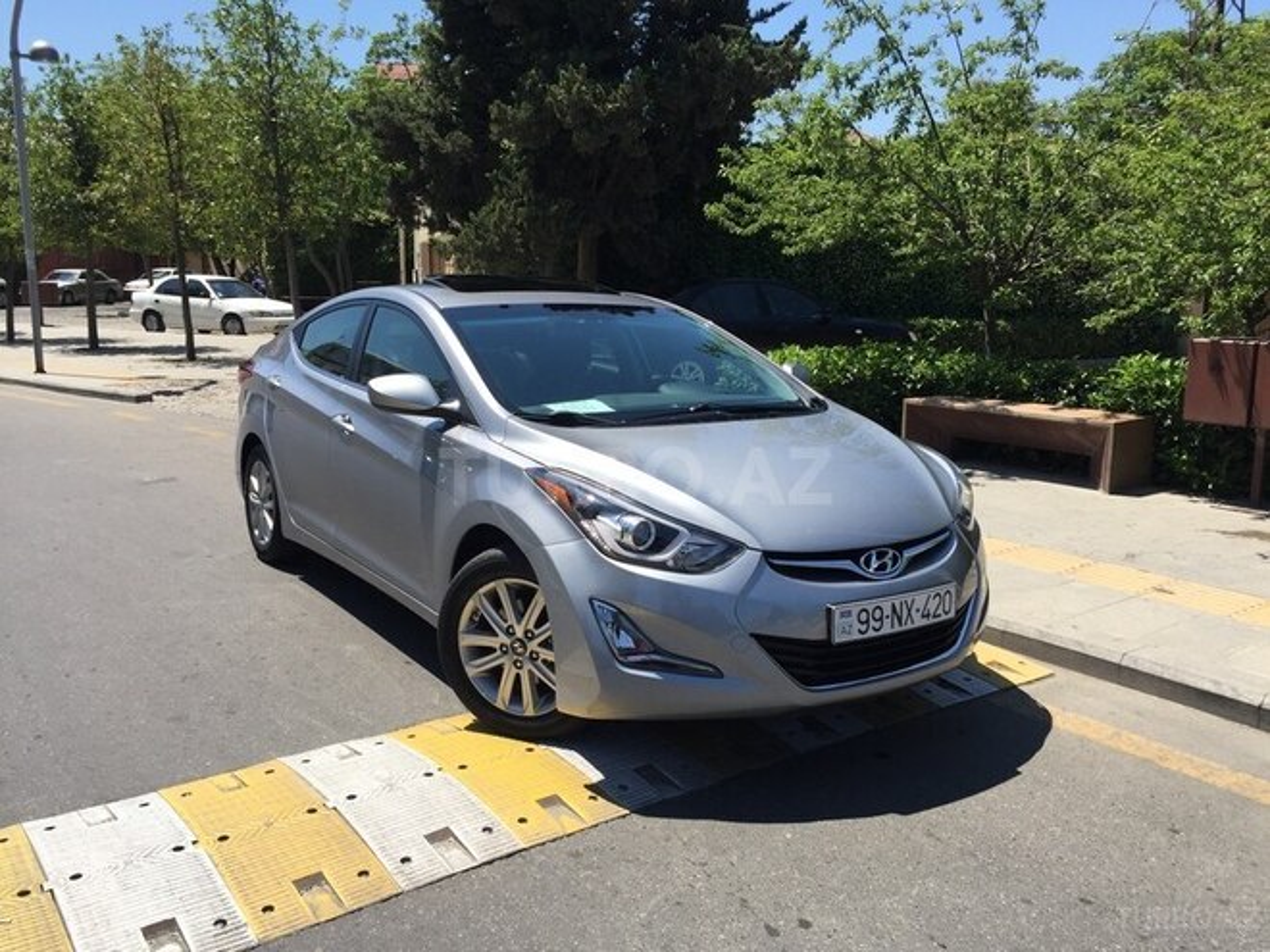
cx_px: 635
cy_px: 476
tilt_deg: -11.0
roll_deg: -1.5
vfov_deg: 48.2
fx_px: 1064
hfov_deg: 61.7
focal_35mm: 29
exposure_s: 1/1647
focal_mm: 4.15
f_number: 2.2
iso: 32
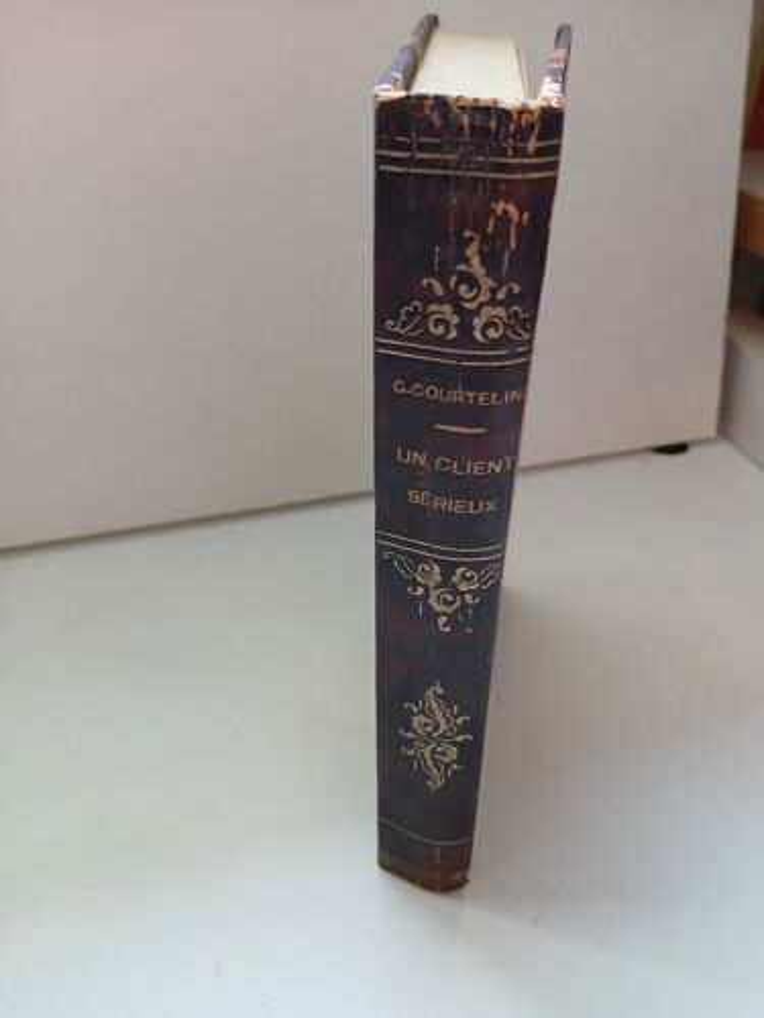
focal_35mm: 26
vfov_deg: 67.3
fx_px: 765
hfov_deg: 53.1
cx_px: 382
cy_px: 509
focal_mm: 3.98
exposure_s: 1/50
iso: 250
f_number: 1.8
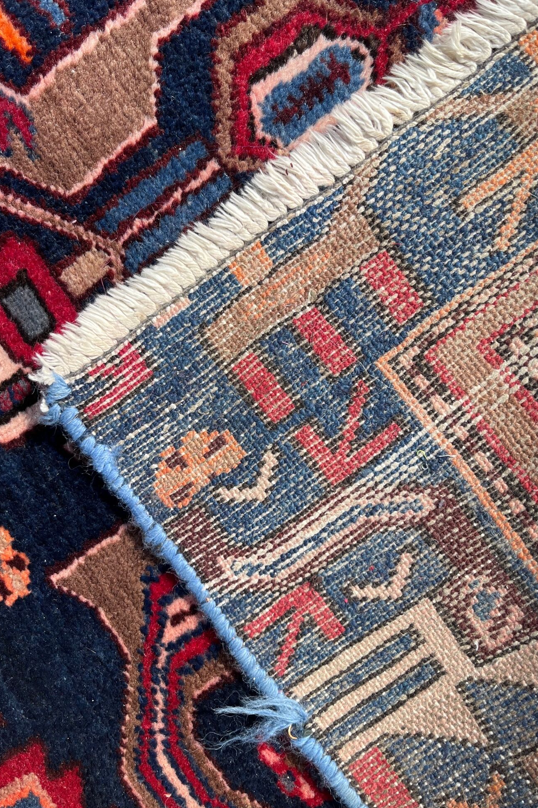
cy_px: 412
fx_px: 628
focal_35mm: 28
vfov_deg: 65.5
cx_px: 251
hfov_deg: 46.4
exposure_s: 1/2463
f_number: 1.6
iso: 50
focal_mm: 5.1
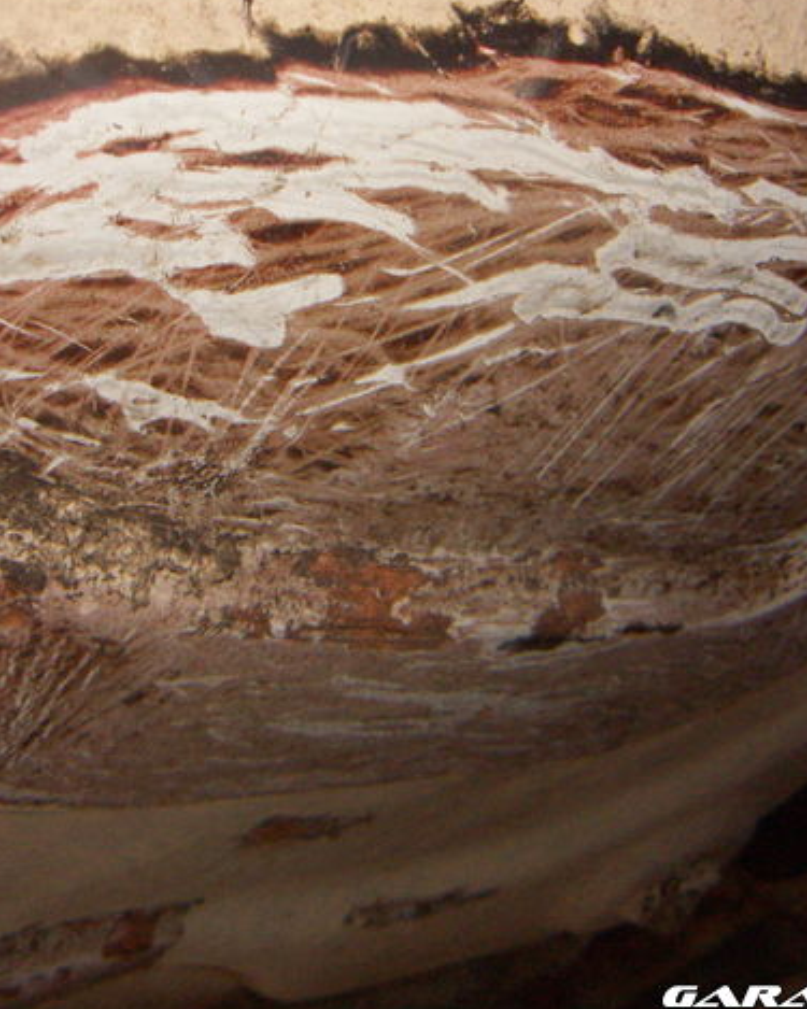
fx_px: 1434
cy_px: 501
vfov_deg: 38.8
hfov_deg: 31.4
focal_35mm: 48
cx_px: 342
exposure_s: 1/50
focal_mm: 4.7
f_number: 6.7
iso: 200
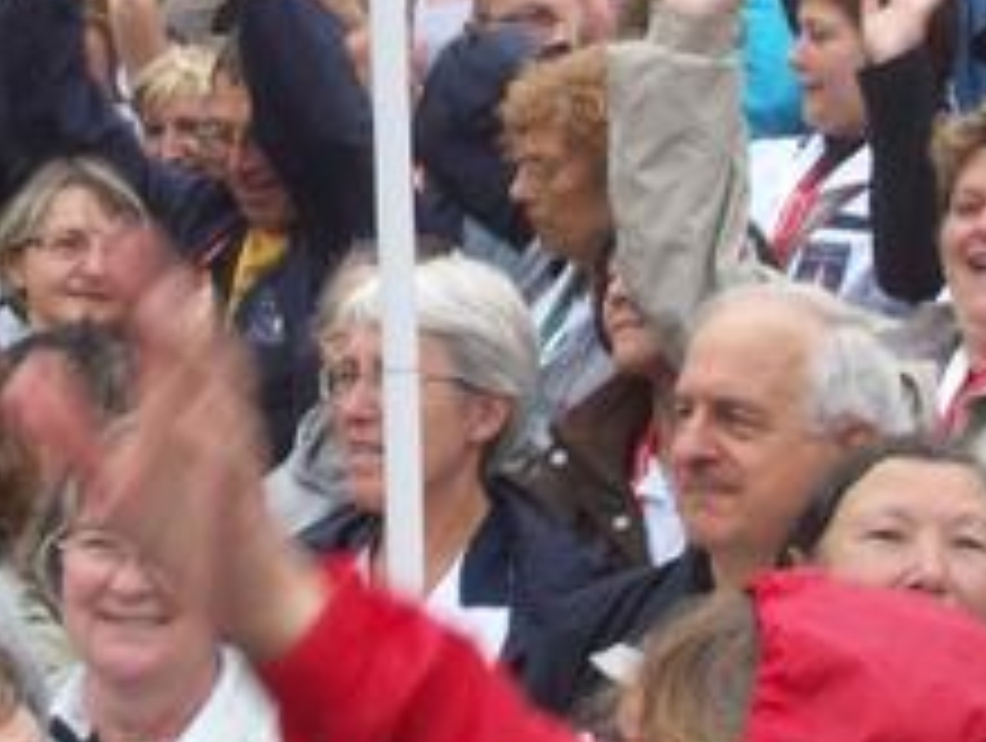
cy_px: 43
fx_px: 3367
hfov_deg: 16.7
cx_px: 419
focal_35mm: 118
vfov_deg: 12.5
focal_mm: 7.9
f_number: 3.4
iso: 64
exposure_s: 1/80
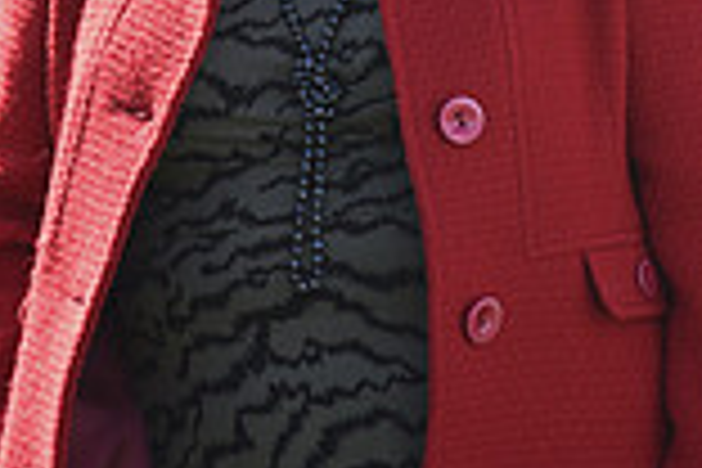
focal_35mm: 1114
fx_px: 21721
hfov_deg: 1.9
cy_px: -376
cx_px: 310
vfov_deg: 1.2
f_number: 4.5
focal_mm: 300
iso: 400
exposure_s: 1/800
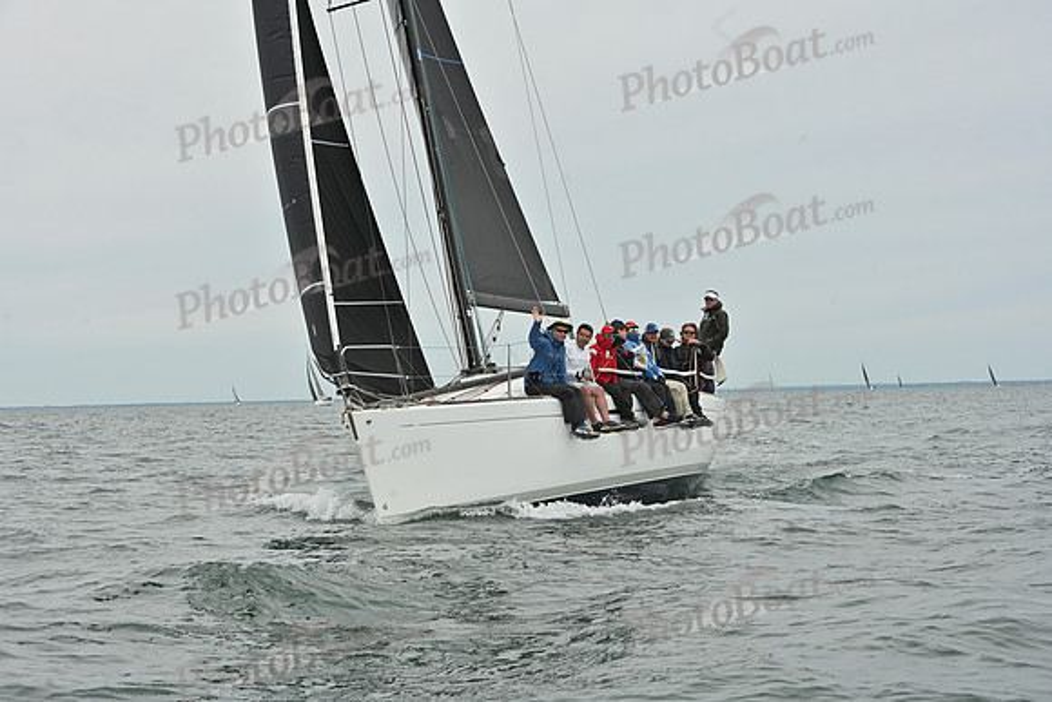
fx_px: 2484
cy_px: 351
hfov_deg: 23.9
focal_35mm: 85
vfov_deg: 16.1
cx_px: 526
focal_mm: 85
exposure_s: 1/1000
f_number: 11
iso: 320
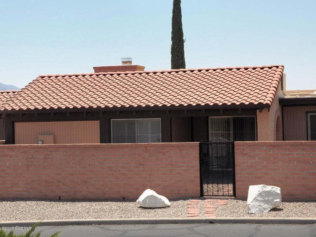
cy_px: 118
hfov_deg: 24.4
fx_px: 730
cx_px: 158
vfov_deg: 18.4
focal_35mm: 80
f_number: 4
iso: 125
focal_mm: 14.4
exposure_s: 1/1600
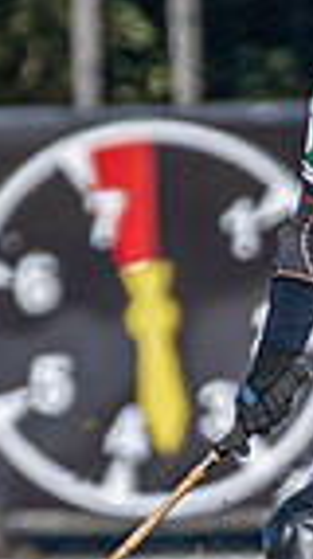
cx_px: 704
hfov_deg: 0.3
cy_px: 1359
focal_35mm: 3862
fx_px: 57219
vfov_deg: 0.6
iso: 250
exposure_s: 1/2000
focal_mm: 280
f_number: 5.3
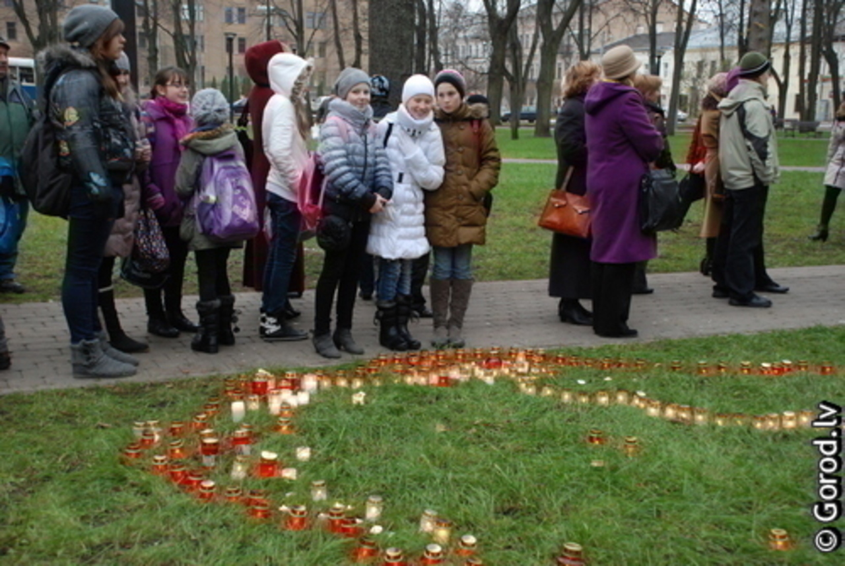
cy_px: 283
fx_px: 1093
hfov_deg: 42.3
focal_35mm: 46
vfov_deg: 29.0
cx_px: 422
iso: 800
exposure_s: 1/90
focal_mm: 31
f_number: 4
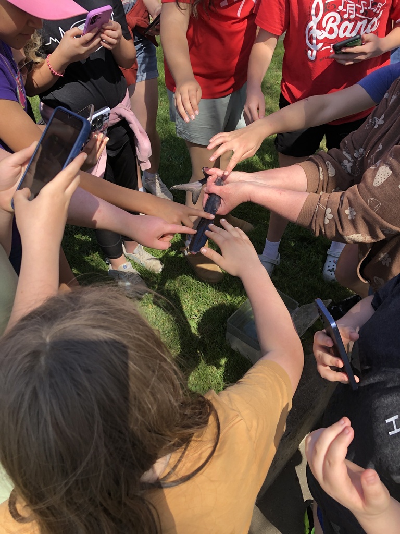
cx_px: 200
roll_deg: +2.7
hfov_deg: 49.7
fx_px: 431
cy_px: 267
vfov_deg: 63.4
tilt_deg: -40.5
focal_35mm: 28
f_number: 1.8
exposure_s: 1/466
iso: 20
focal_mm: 3.99
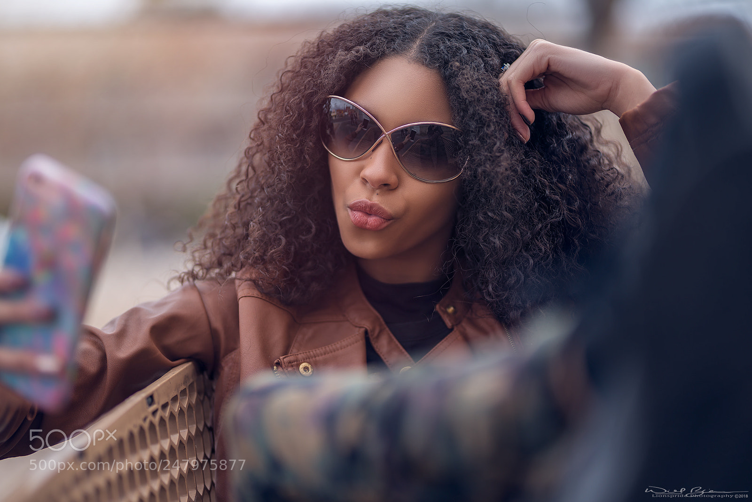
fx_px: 1776
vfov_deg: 16.1
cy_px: 251
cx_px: 376
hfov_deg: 23.9
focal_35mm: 85
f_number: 1.4
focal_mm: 85
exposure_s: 1/800
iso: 100
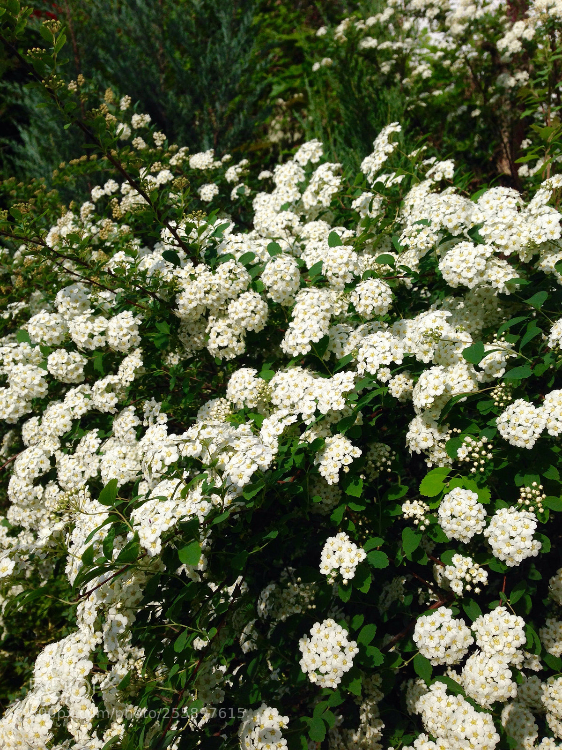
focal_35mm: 33
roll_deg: -0.4
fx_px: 714
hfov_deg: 42.9
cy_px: 375
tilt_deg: -3.2
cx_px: 281
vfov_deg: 55.4
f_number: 2.4
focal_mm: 4.12
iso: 50
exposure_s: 1/2262
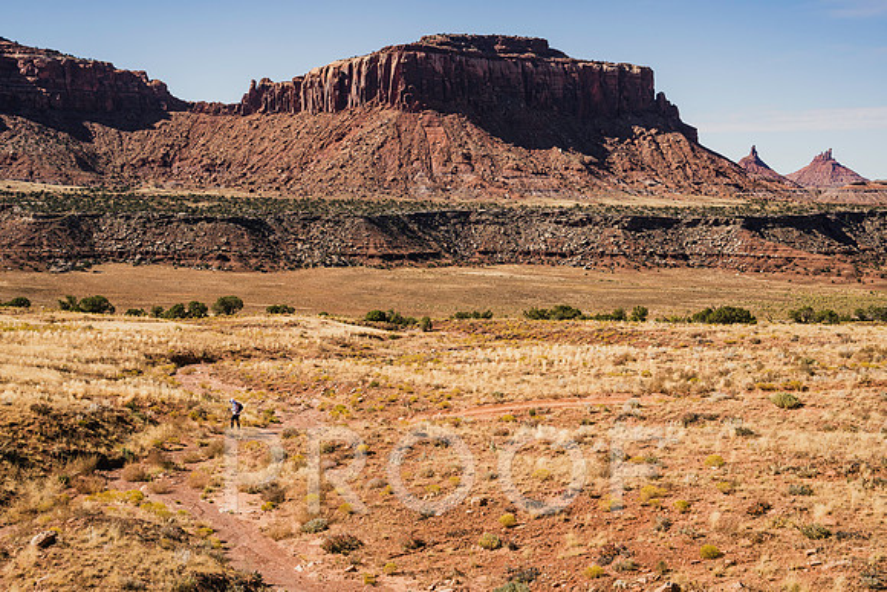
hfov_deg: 36.9
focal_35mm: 54
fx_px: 1331
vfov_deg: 25.1
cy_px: 296
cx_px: 444
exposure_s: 1/640
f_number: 7.1
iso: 160
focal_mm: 54
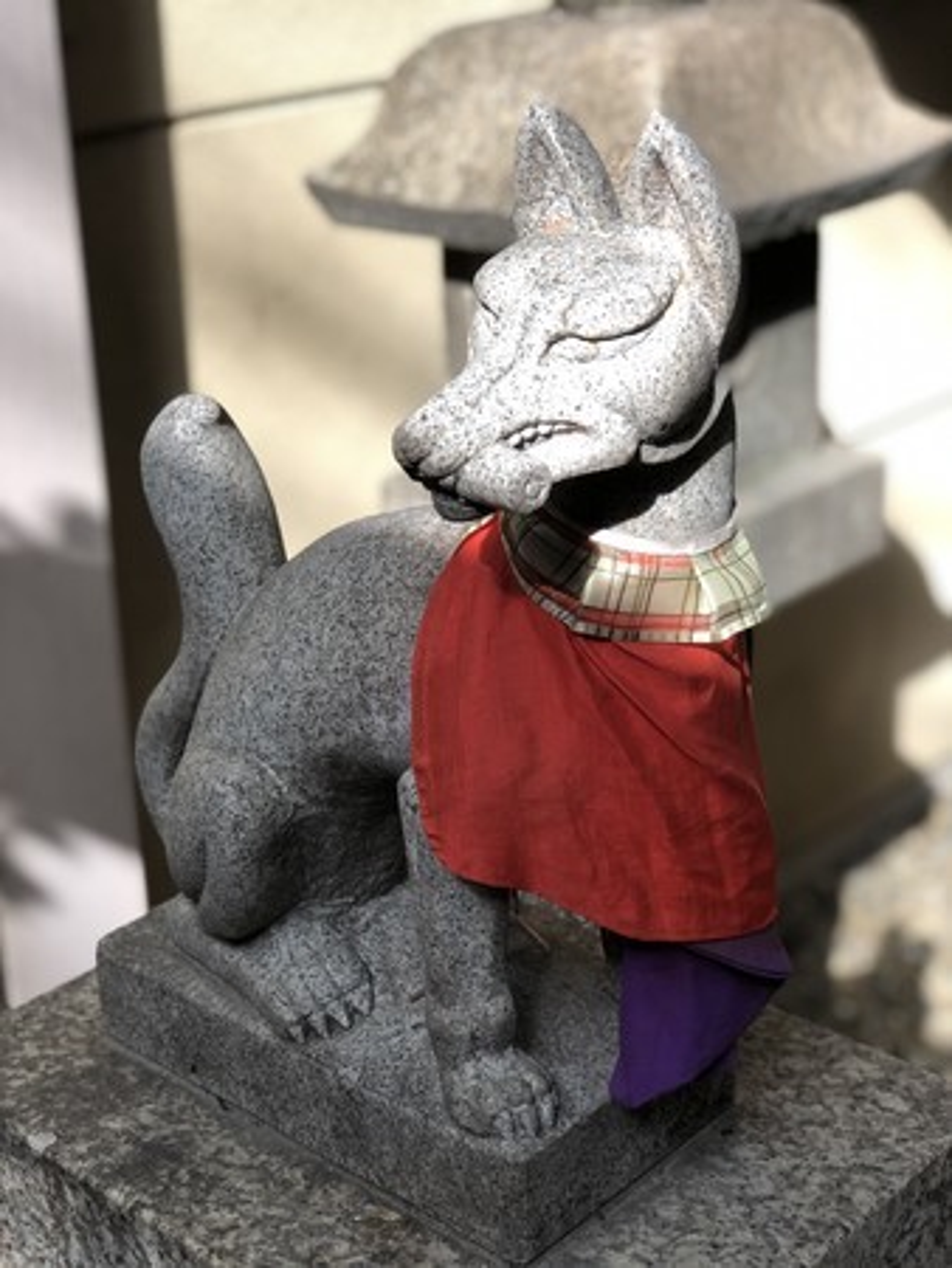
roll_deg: +2.6
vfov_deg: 33.8
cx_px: 476
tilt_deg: -23.1
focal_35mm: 57
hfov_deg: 25.7
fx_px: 2088
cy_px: 634
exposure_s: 1/120
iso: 25
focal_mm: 6.6
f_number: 2.8
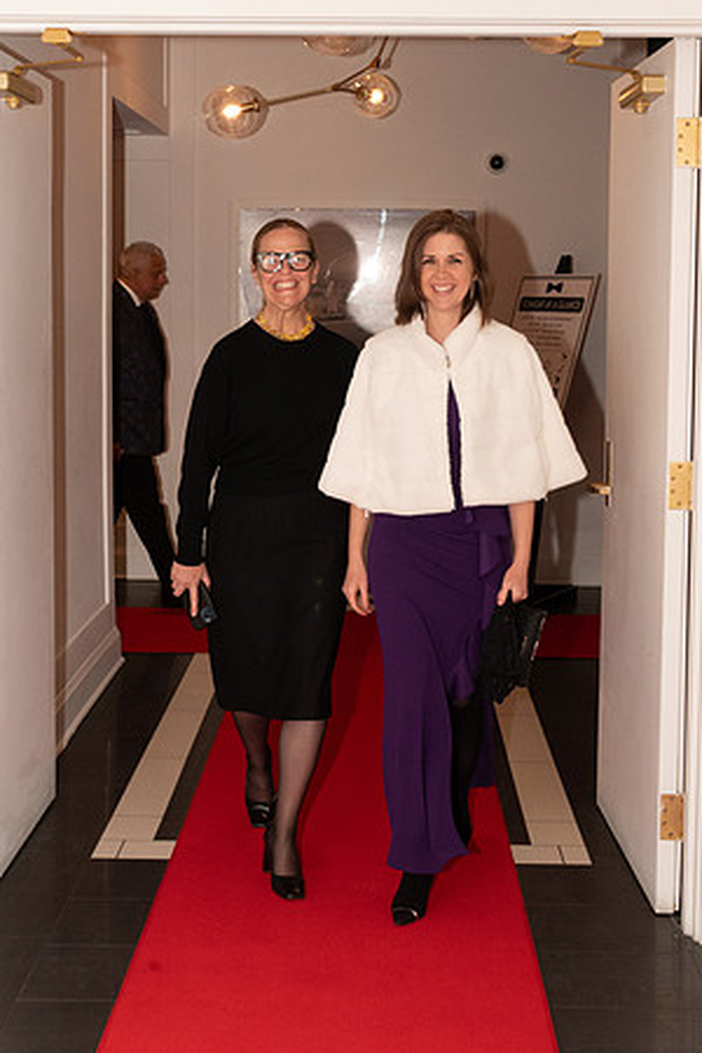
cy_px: 526
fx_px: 1404
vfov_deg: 41.1
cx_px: 351
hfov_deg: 28.1
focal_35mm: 48
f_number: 13
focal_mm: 32
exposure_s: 1/200
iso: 1600
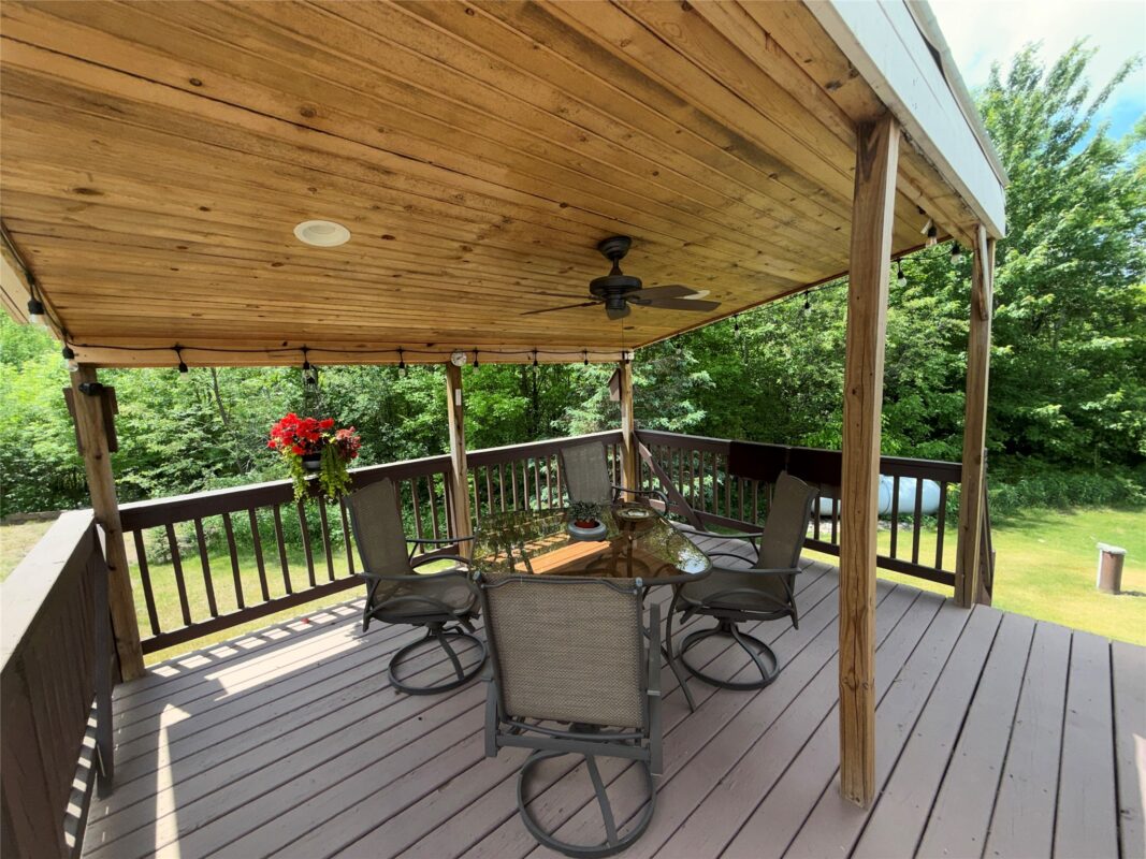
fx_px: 463
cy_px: 430
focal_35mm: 14
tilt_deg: -6.1
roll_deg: +2.1
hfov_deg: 102.1
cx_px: 573
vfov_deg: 85.7
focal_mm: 2.22
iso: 25
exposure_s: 1/482
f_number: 2.2
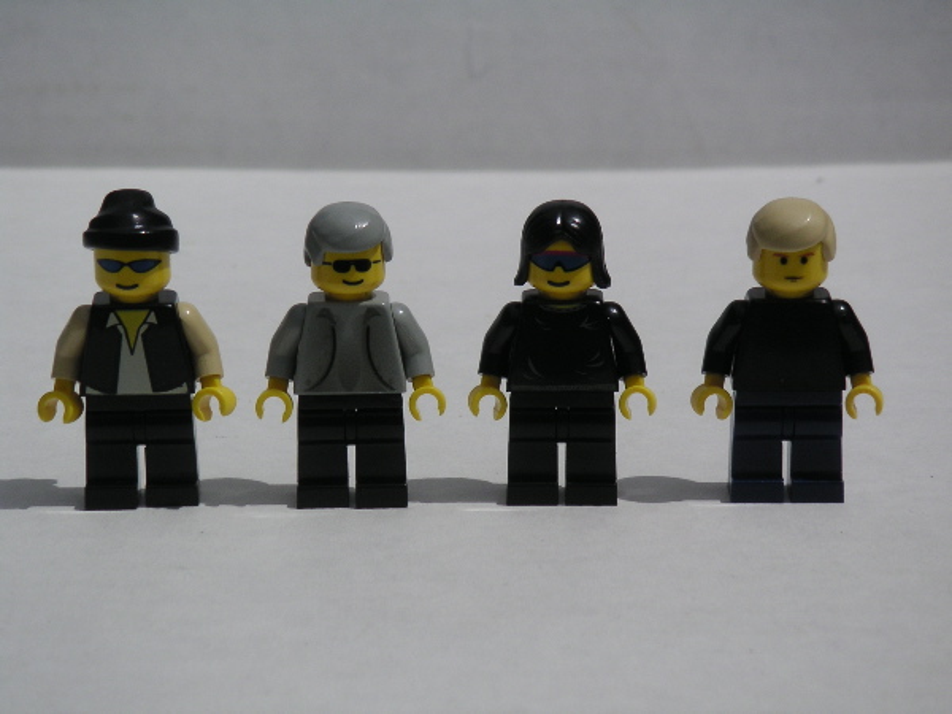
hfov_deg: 17.7
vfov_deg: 13.3
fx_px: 3053
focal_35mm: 111
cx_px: 476
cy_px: 357
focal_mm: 17.1
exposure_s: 1/750
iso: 50
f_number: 8
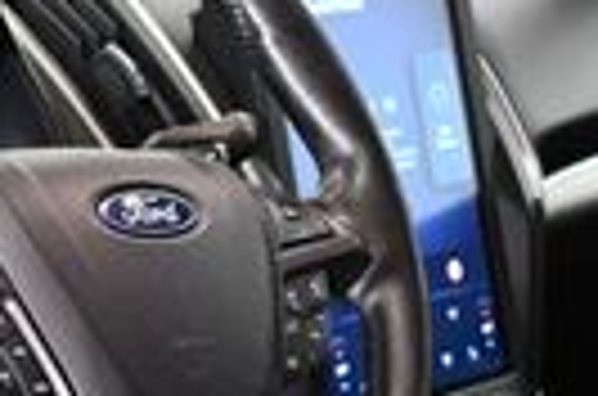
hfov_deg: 12.7
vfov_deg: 8.6
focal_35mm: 159
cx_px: -72
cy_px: 292
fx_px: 2635
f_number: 3.8
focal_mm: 22
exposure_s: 1/125
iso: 3200
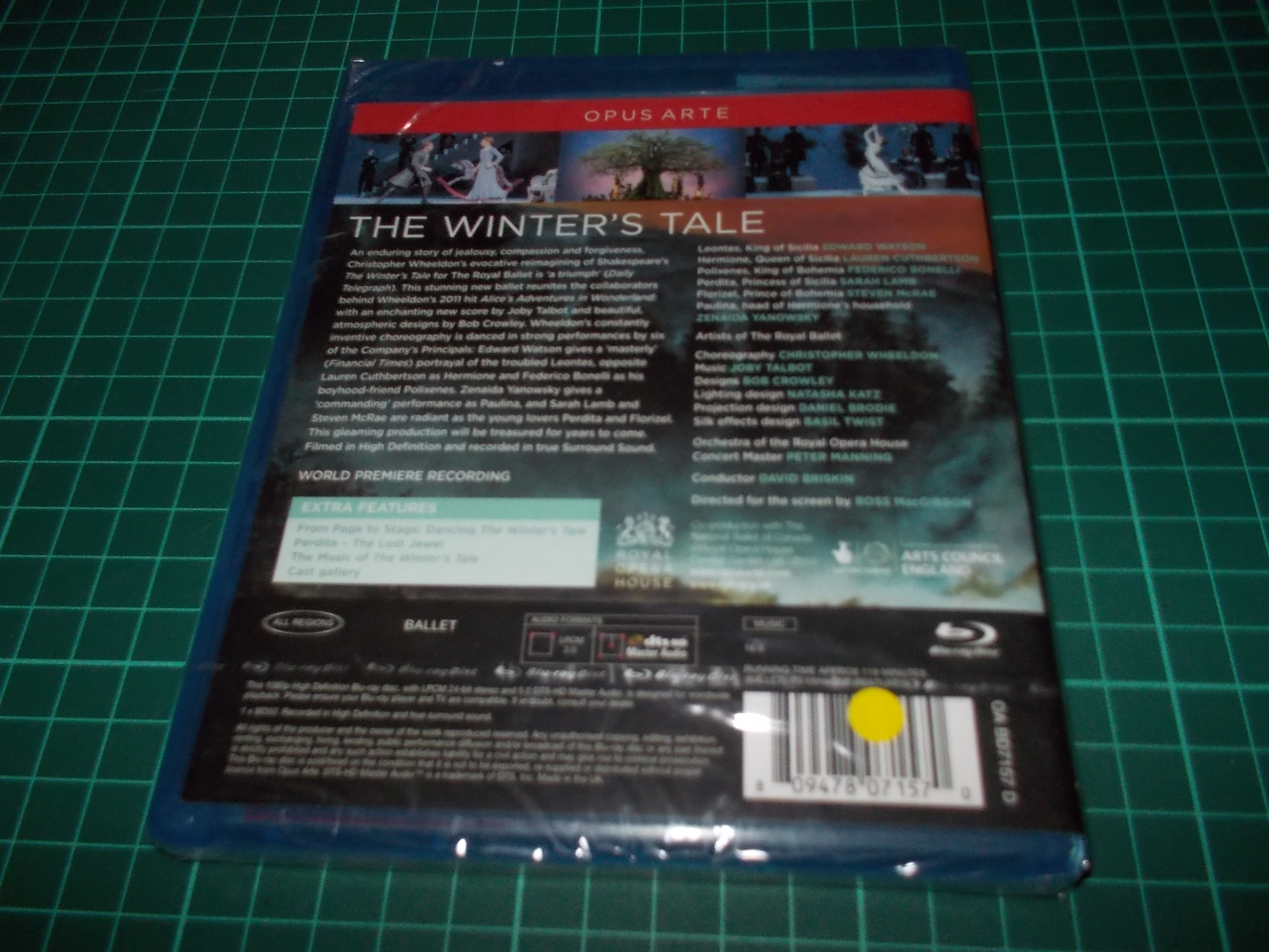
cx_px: 634
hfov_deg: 61.7
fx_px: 1063
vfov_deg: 48.2
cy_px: 476
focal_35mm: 29
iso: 200
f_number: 3.3
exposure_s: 1/30
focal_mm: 4.1
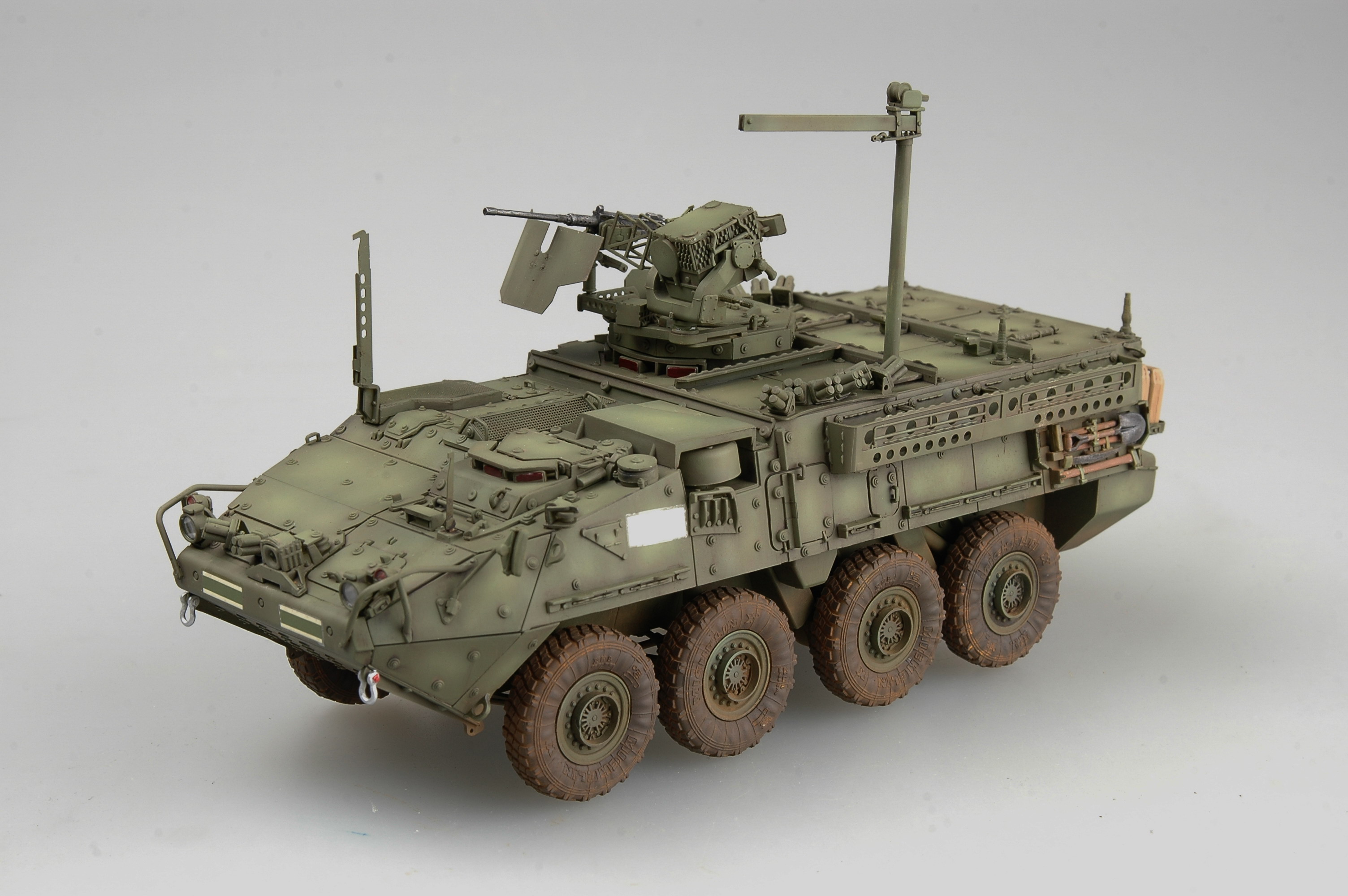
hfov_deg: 24.6
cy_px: 448
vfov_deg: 16.5
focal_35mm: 82
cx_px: 674
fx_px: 3086
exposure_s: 1/250
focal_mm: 55
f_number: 14
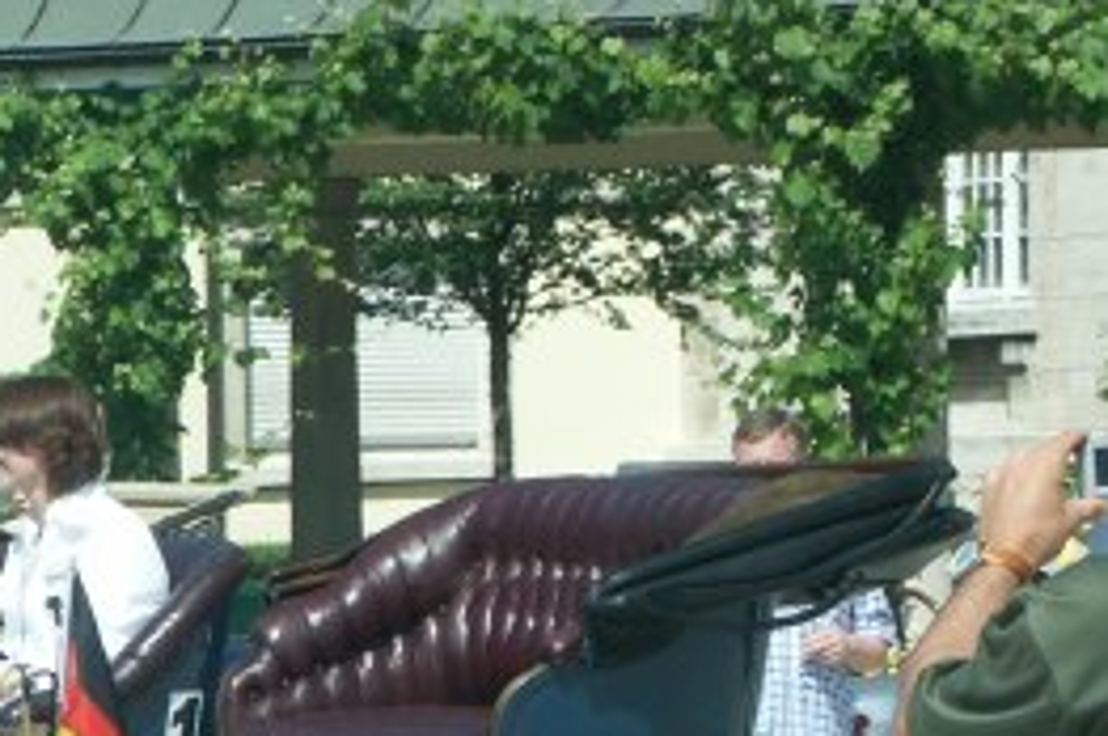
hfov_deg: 9.1
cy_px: 770
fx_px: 6886
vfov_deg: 6.1
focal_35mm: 224
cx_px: -161
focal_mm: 21.95
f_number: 9
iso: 100
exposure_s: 1/320
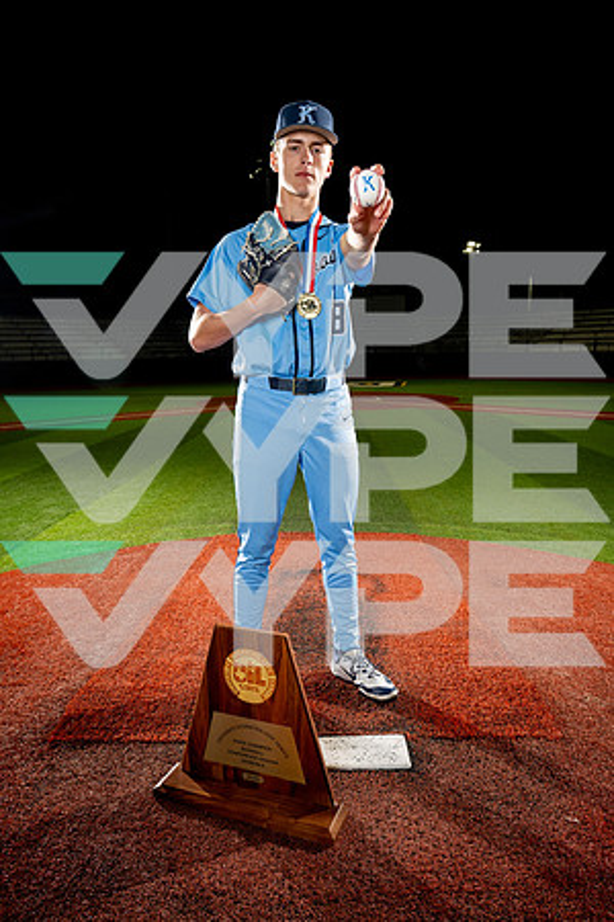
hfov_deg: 49.6
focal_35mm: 26
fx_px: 665
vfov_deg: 69.4
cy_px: 461
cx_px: 307
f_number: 5.6
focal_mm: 26
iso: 800
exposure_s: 1/250
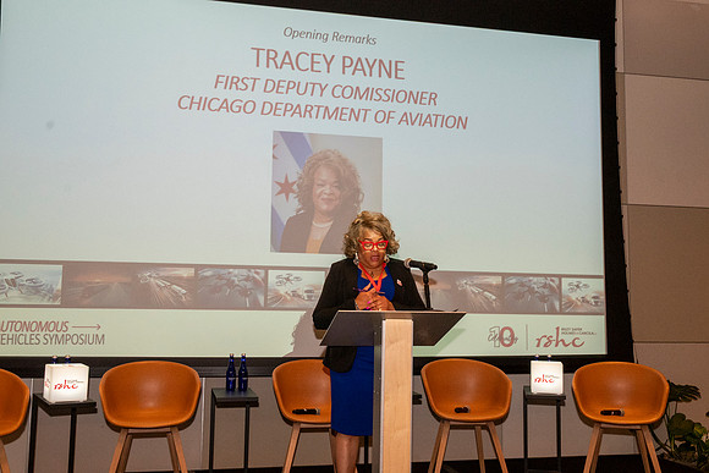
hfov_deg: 51.9
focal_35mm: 37
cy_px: 236
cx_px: 354
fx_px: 729
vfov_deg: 36.0
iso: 2500
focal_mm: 25
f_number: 10
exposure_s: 1/100
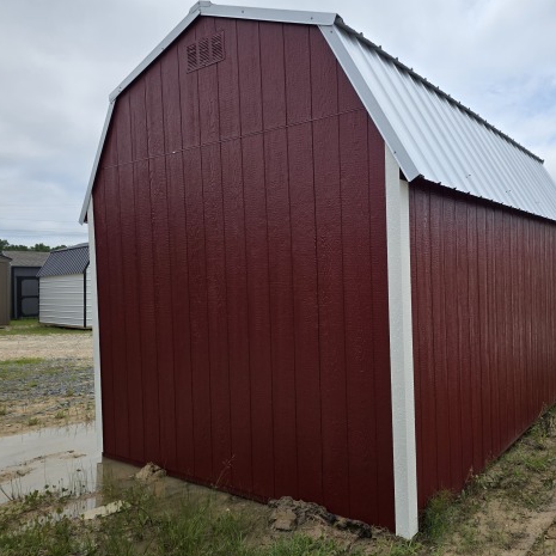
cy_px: 285
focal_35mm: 28
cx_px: 371
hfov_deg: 56.1
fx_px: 509
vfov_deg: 57.3
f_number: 1.7
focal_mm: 6.3
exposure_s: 1/7944
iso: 80
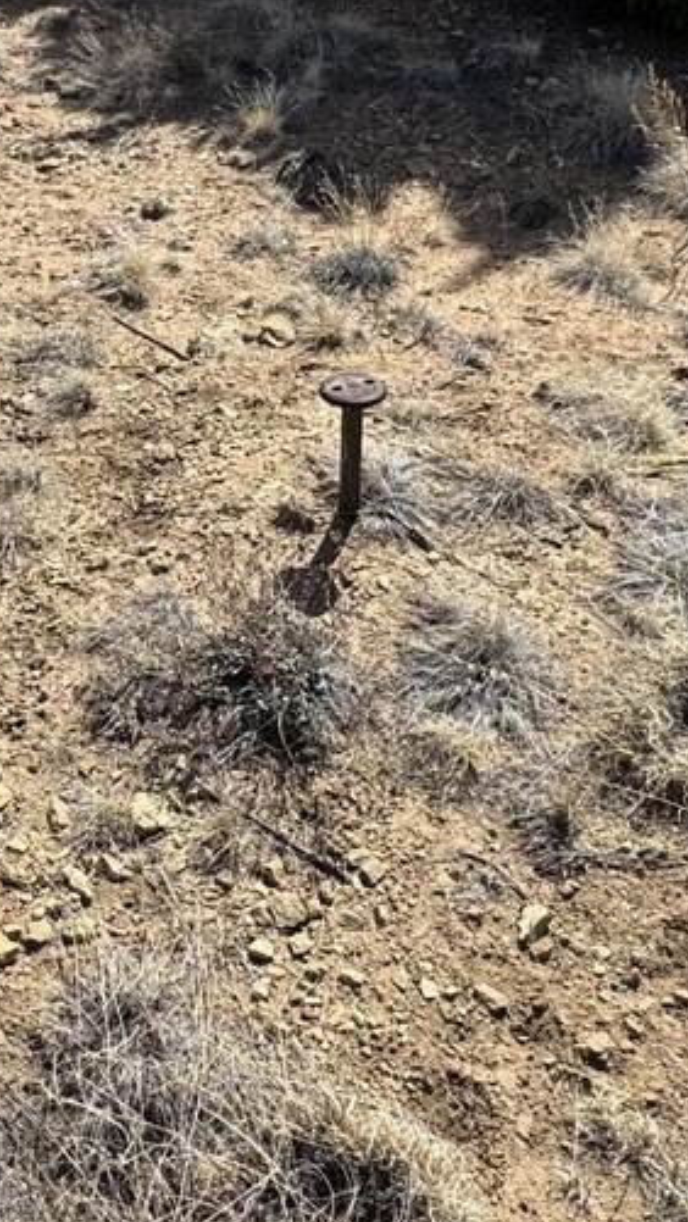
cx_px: 120
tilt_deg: -32.5
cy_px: 420
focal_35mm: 39
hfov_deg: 29.6
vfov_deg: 50.8
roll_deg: +1.7
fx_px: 1264
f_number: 2.2
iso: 50
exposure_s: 1/2083
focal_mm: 2.22
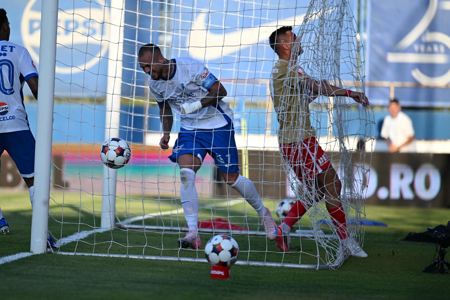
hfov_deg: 5.2
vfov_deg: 3.4
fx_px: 5000
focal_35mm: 400
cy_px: 150
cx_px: 225
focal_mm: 400
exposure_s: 1/2000
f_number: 4.5
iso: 800
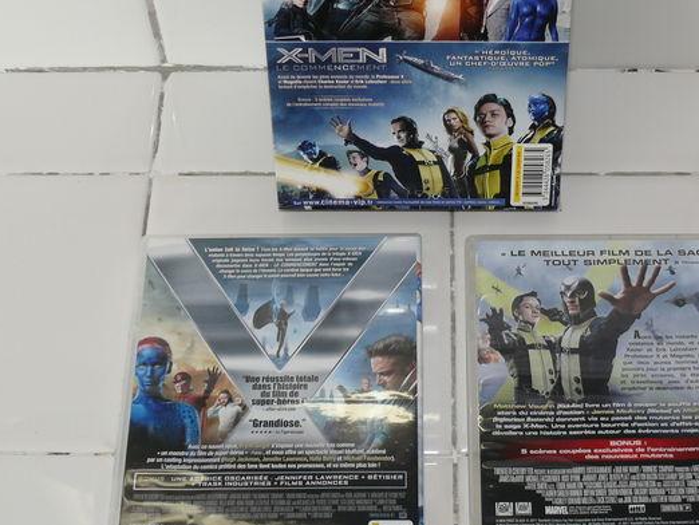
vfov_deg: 21.9
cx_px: 469
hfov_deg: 28.8
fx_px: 1354
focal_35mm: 67
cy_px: 201
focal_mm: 7.4
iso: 100
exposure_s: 1/30
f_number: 2.8
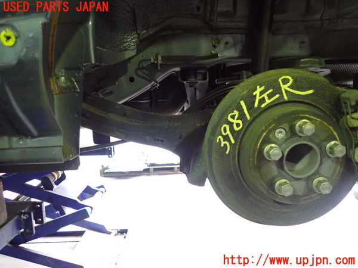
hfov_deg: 69.4
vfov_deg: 54.9
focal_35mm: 25
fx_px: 259
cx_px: 179
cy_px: 134
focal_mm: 4.5
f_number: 2
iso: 640
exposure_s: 1/30
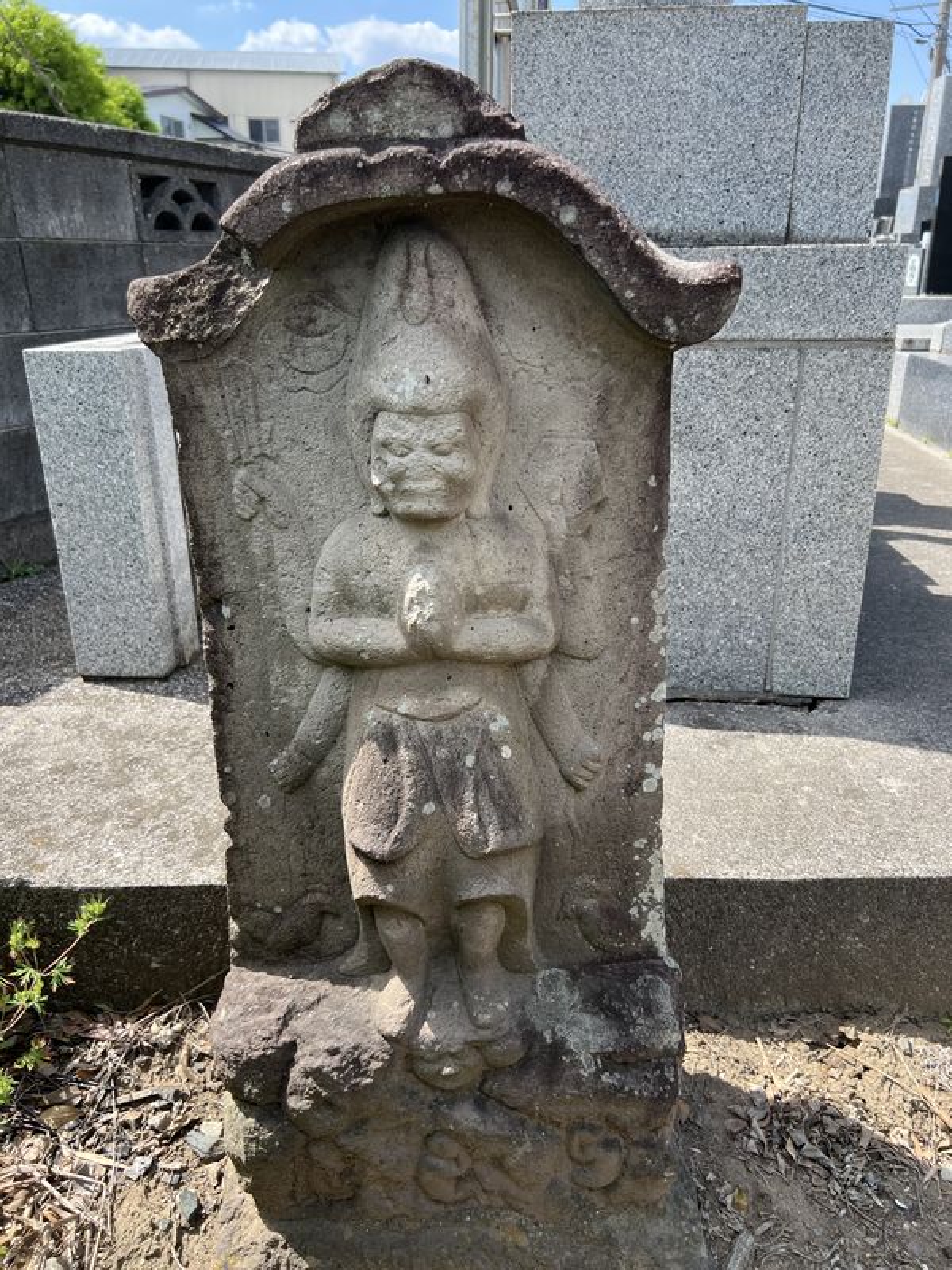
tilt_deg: -19.9
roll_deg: -1.1
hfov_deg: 53.1
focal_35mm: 26
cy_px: 635
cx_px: 476
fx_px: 953
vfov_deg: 67.3
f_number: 1.5
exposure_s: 1/1252
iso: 50
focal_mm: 5.7
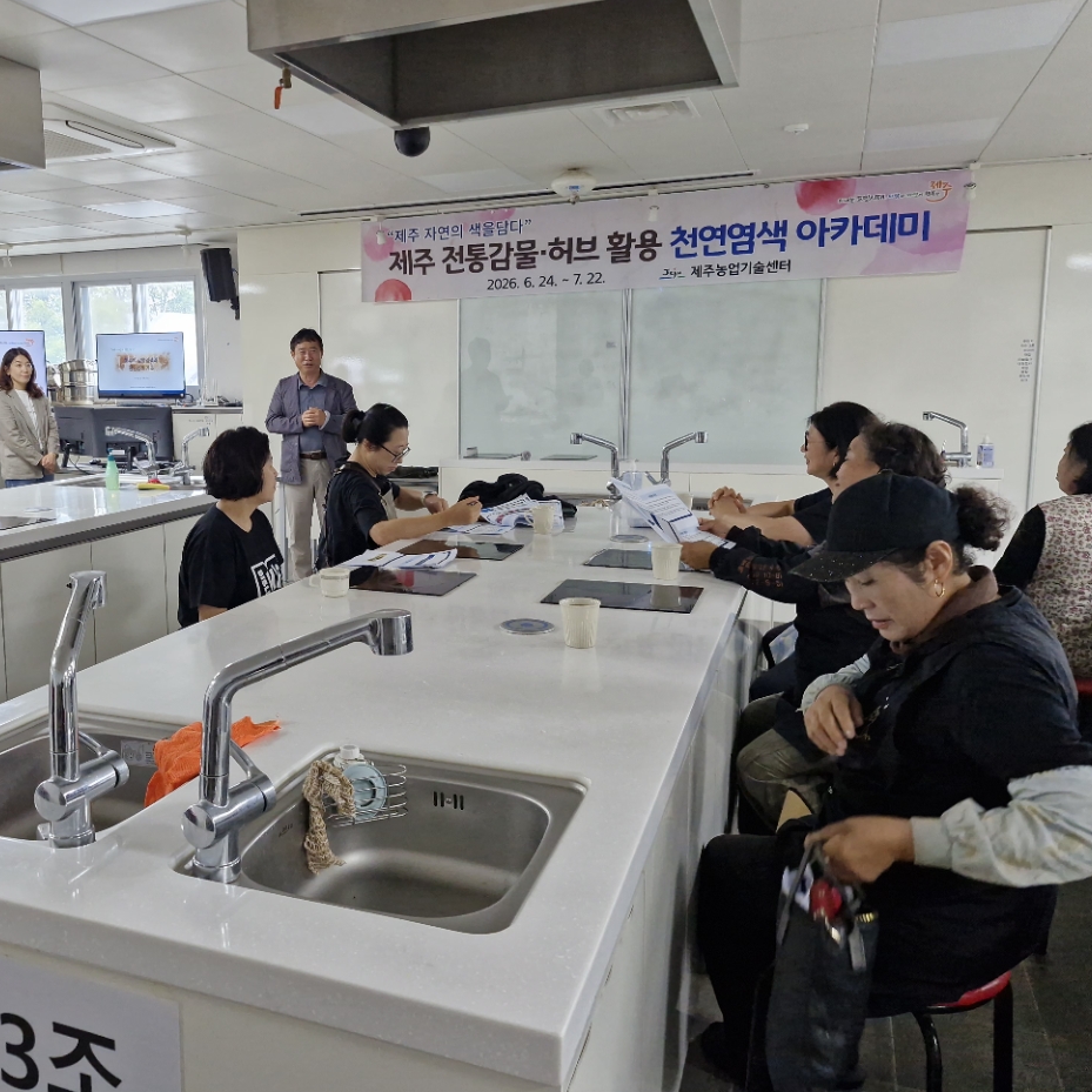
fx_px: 999
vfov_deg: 57.3
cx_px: 364
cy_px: 529
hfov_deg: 56.1
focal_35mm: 28
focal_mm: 5.54
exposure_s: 1/120
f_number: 1.8
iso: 320
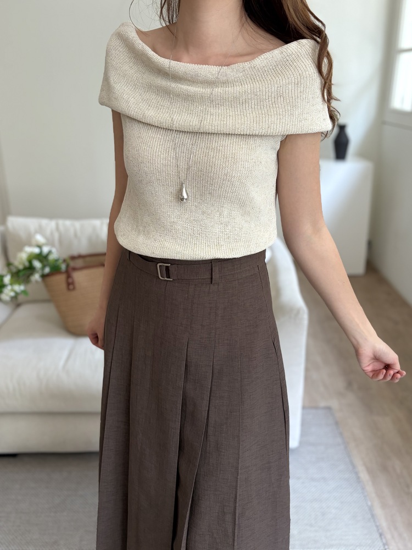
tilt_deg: -18.6
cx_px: 206
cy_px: 275
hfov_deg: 53.1
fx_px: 413
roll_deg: +0.6
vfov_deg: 67.3
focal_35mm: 26
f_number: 1.6
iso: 125
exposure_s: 1/82
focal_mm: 5.96
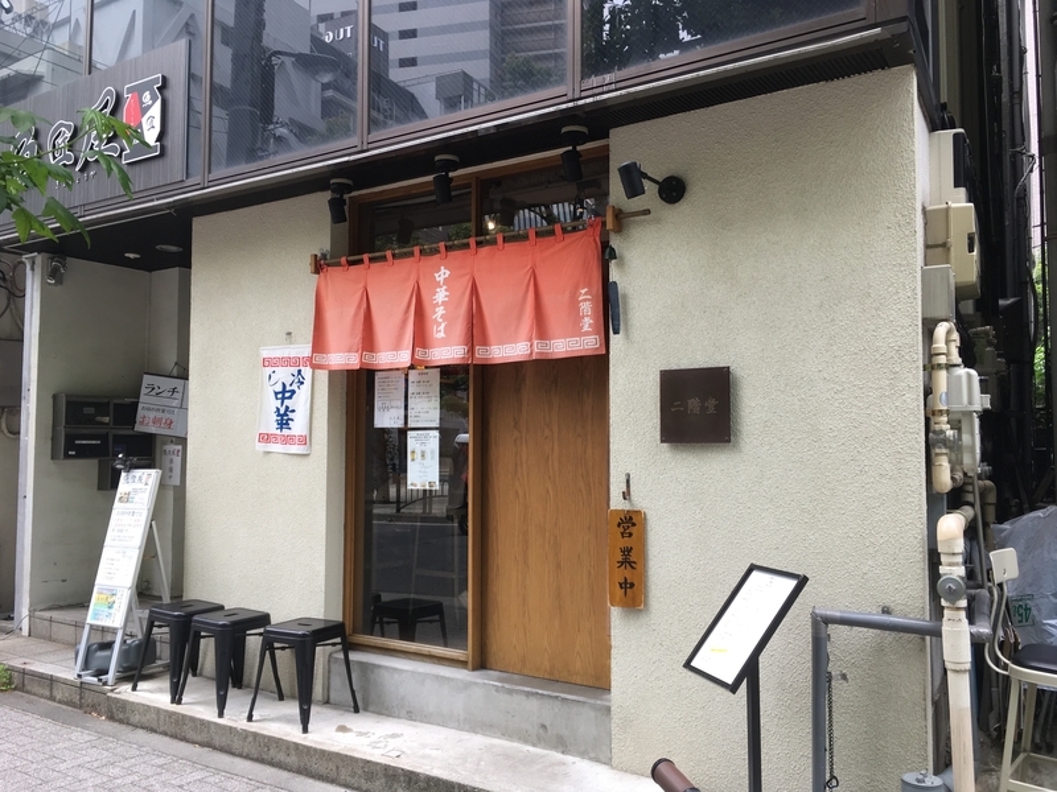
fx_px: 886
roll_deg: -1.6
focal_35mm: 29
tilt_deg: +2.5
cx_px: 528
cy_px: 396
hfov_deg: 61.7
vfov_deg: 48.2
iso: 25
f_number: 2.2
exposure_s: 1/120
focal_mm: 4.15
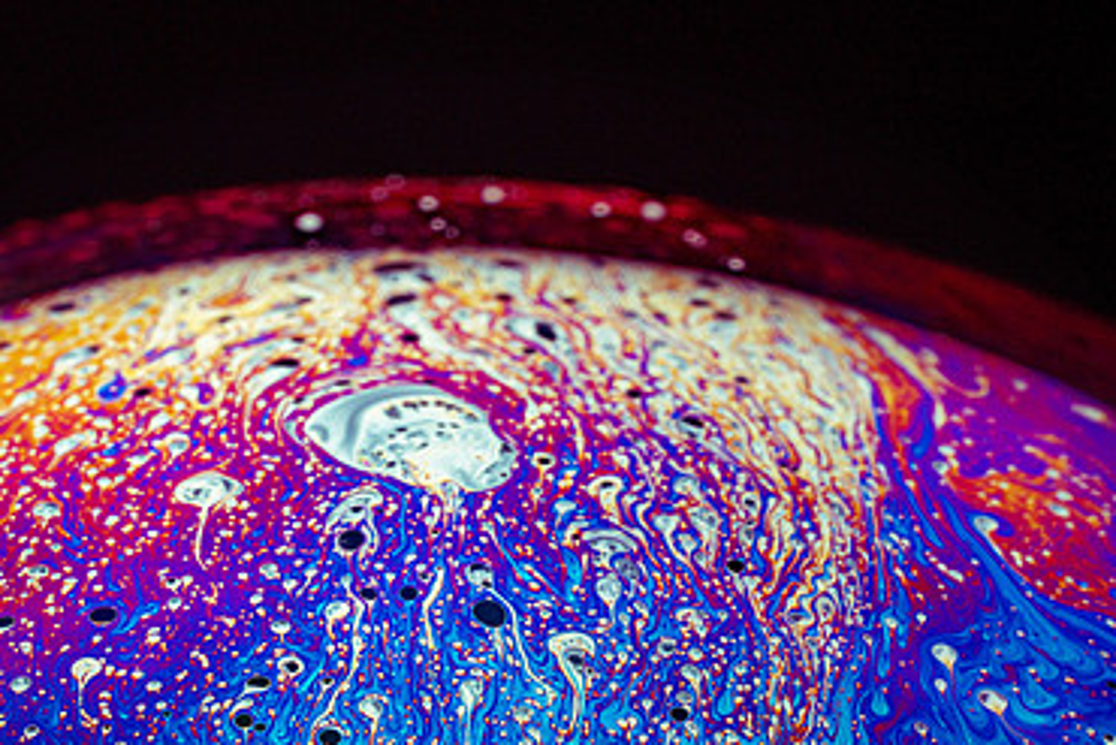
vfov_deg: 9.7
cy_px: 535
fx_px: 4372
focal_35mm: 141
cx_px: 461
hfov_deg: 14.5
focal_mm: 90
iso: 100
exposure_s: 1/50
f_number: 22
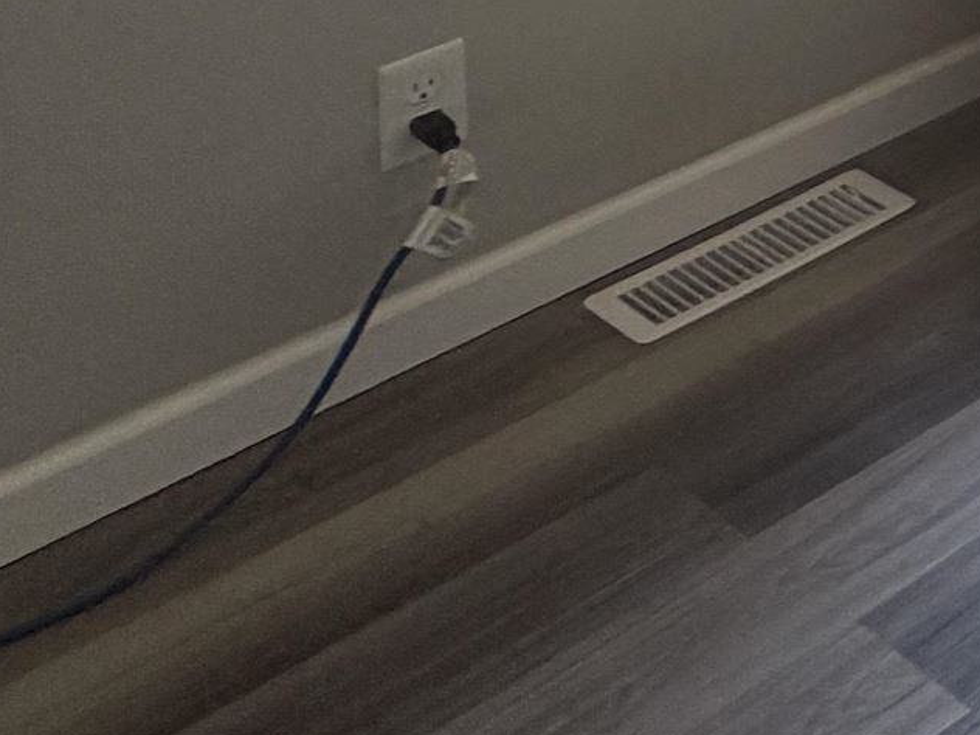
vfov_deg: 15.9
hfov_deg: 16.9
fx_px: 1925
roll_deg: -0.9
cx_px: 2143
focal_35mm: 68
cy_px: -808
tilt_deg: -4.6
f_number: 2.2
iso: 80
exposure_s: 1/121
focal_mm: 2.22
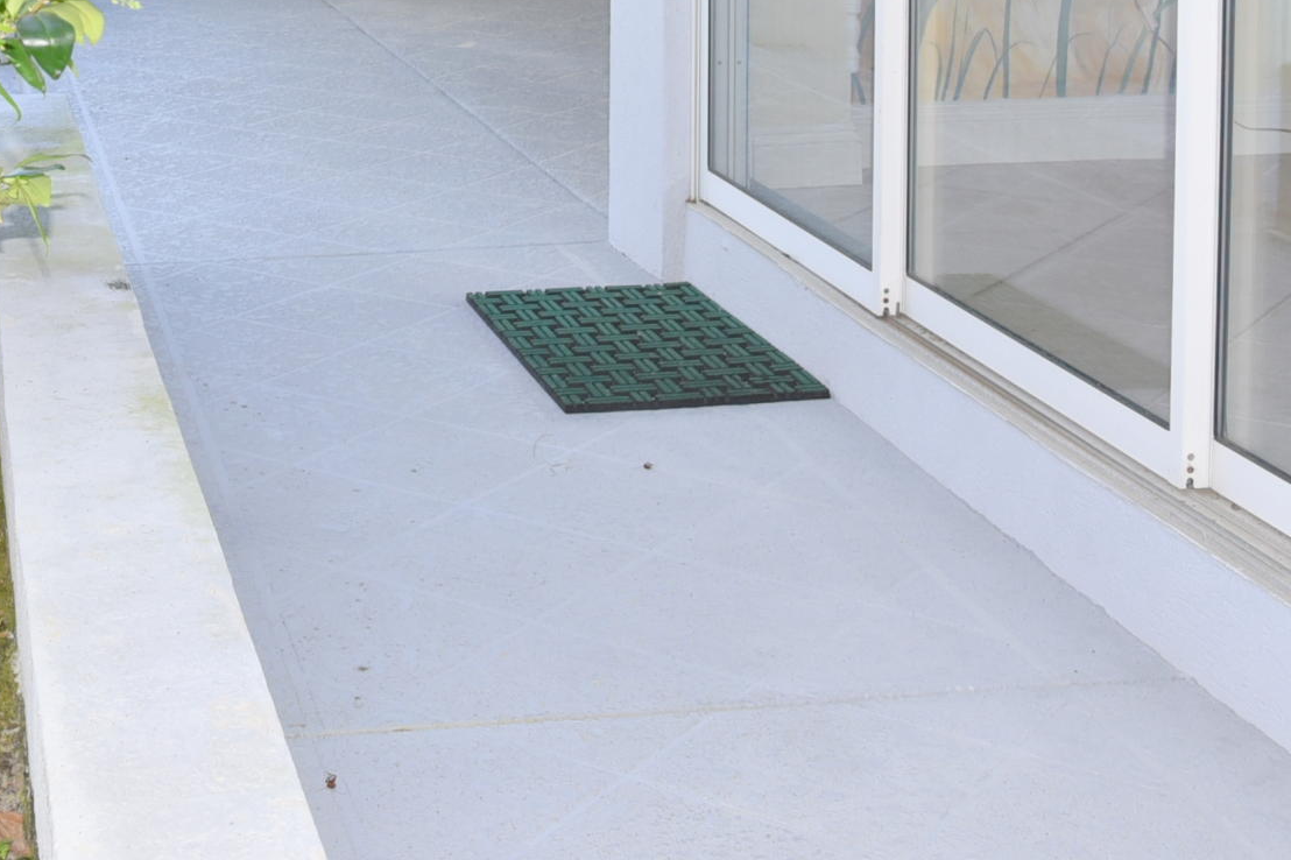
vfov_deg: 19.6
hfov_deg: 29.6
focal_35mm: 65
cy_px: -184
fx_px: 2330
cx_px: 112
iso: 450
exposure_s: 1/125
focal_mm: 24
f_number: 5.6
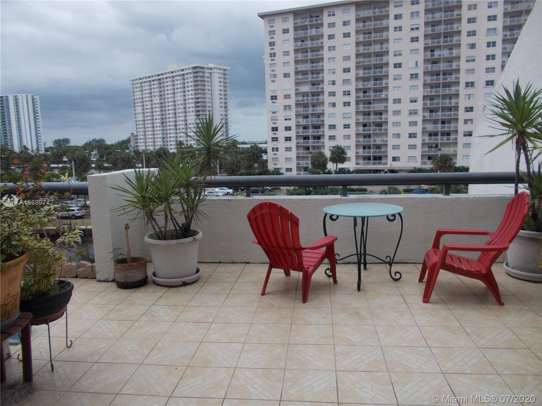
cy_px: 203
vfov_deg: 53.1
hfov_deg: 67.3
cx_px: 271
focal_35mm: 26
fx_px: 407
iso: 80
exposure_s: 1/160
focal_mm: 4.6
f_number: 8
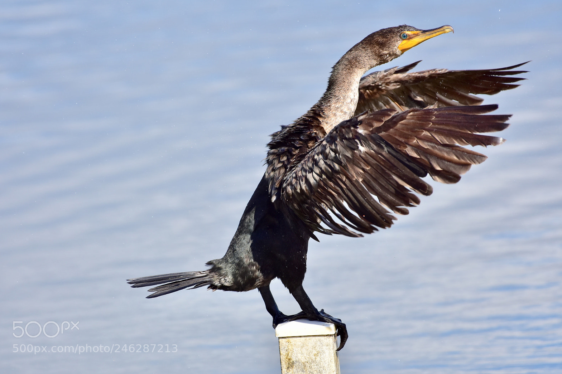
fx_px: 11938
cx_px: 277
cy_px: 186
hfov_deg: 2.7
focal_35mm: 765
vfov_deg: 1.8
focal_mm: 500
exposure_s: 1/2500
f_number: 5.6
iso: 500
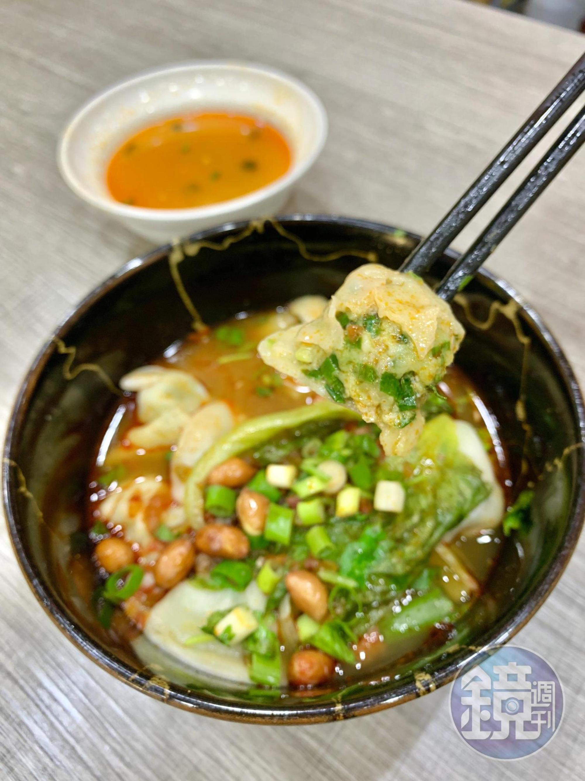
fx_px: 586
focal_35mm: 26
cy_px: 390
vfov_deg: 67.3
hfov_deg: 53.1
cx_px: 292
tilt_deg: -53.4
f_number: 1.8
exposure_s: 1/60
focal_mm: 4.25
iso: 125
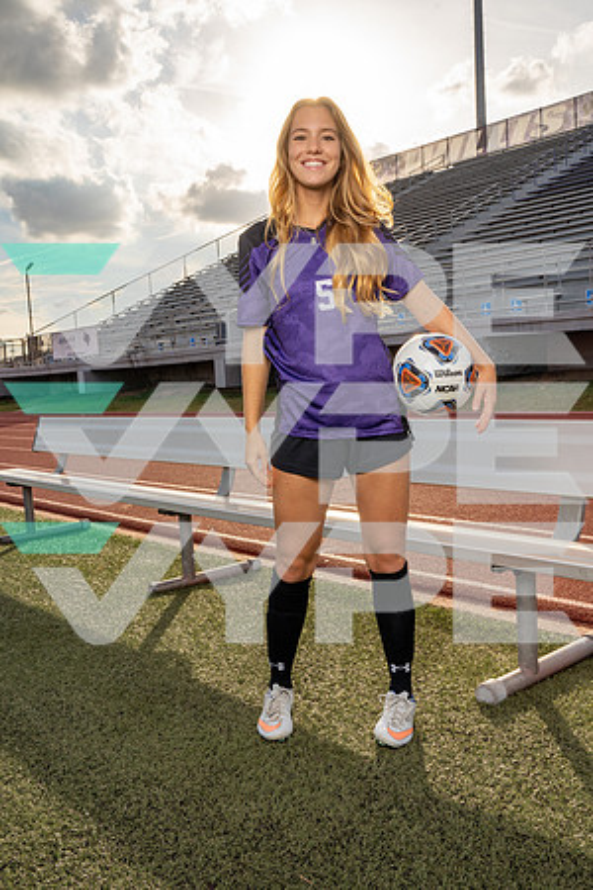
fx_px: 840
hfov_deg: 38.9
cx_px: 296
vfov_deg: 55.8
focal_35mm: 34
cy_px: 445
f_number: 13
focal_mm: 34
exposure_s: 1/250
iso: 250
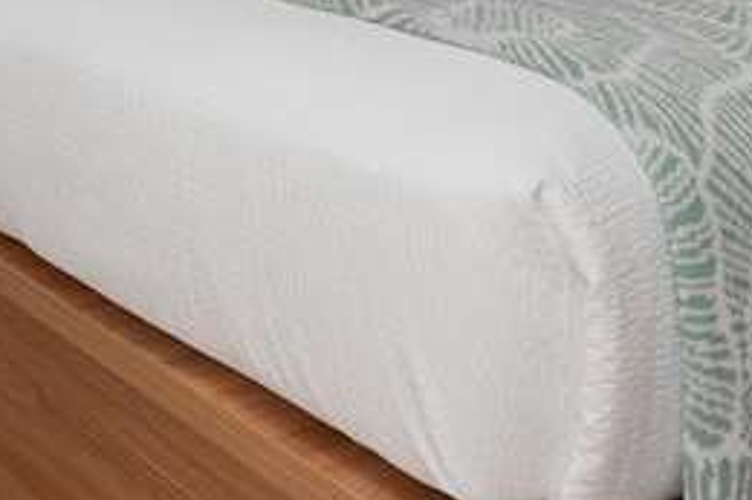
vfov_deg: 19.4
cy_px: -198
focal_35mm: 63
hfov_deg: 29.1
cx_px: -62
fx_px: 1315
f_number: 5
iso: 640
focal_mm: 16
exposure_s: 1/80
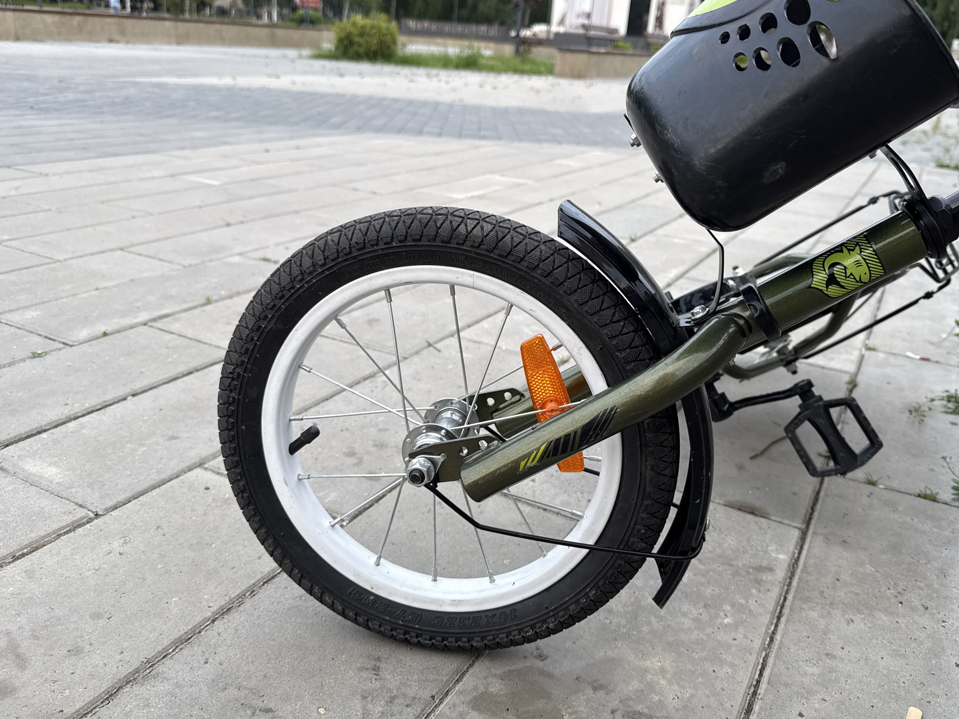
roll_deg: -6.2
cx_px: 539
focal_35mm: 28
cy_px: 306
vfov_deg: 49.6
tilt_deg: -17.1
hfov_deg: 63.2
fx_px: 776
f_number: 1.78
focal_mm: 6.76
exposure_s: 1/121
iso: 100
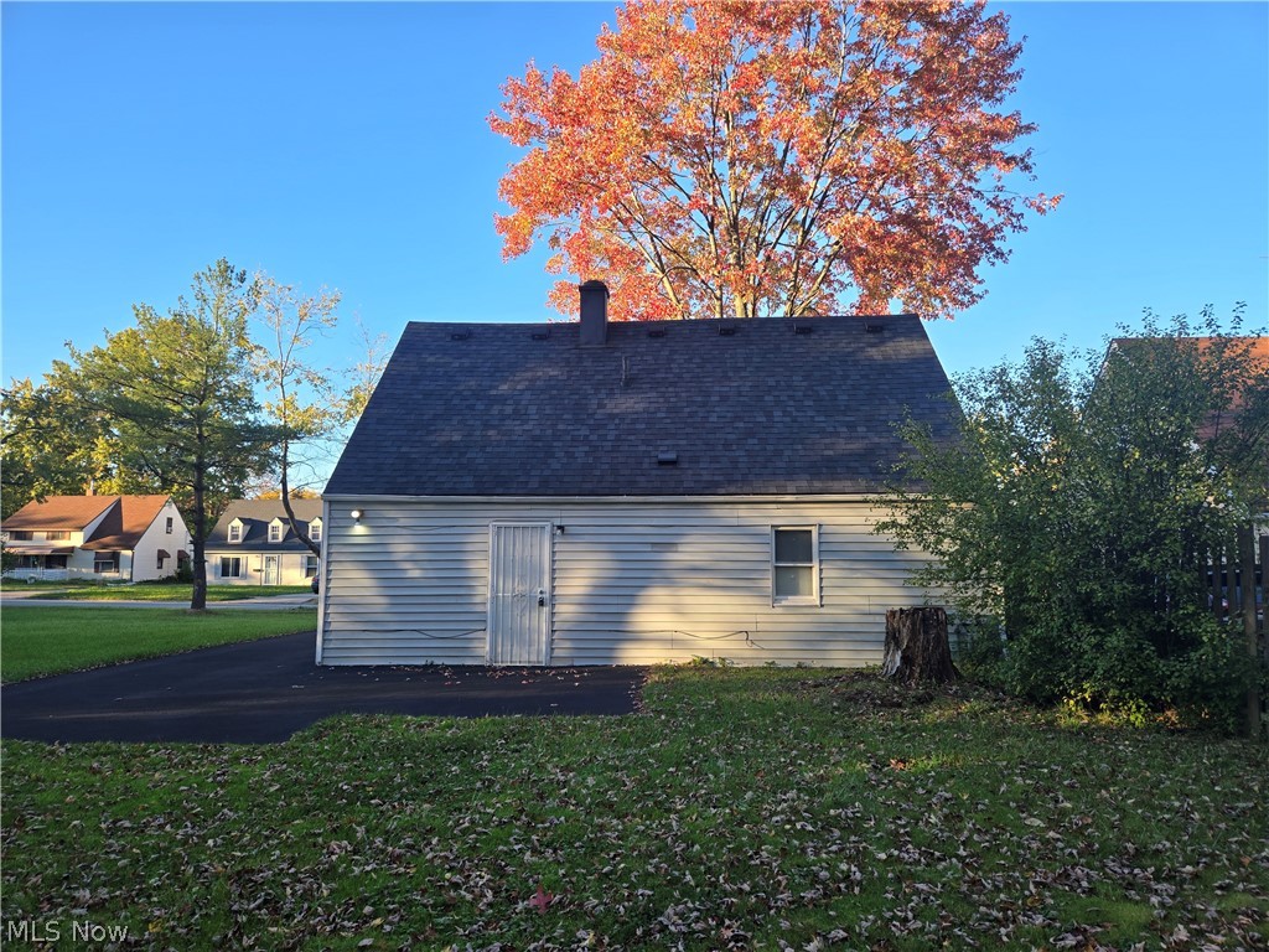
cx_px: 634
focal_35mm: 23
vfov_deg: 58.9
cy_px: 476
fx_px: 843
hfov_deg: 73.9
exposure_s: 1/342
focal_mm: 5.4
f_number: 1.8
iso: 25
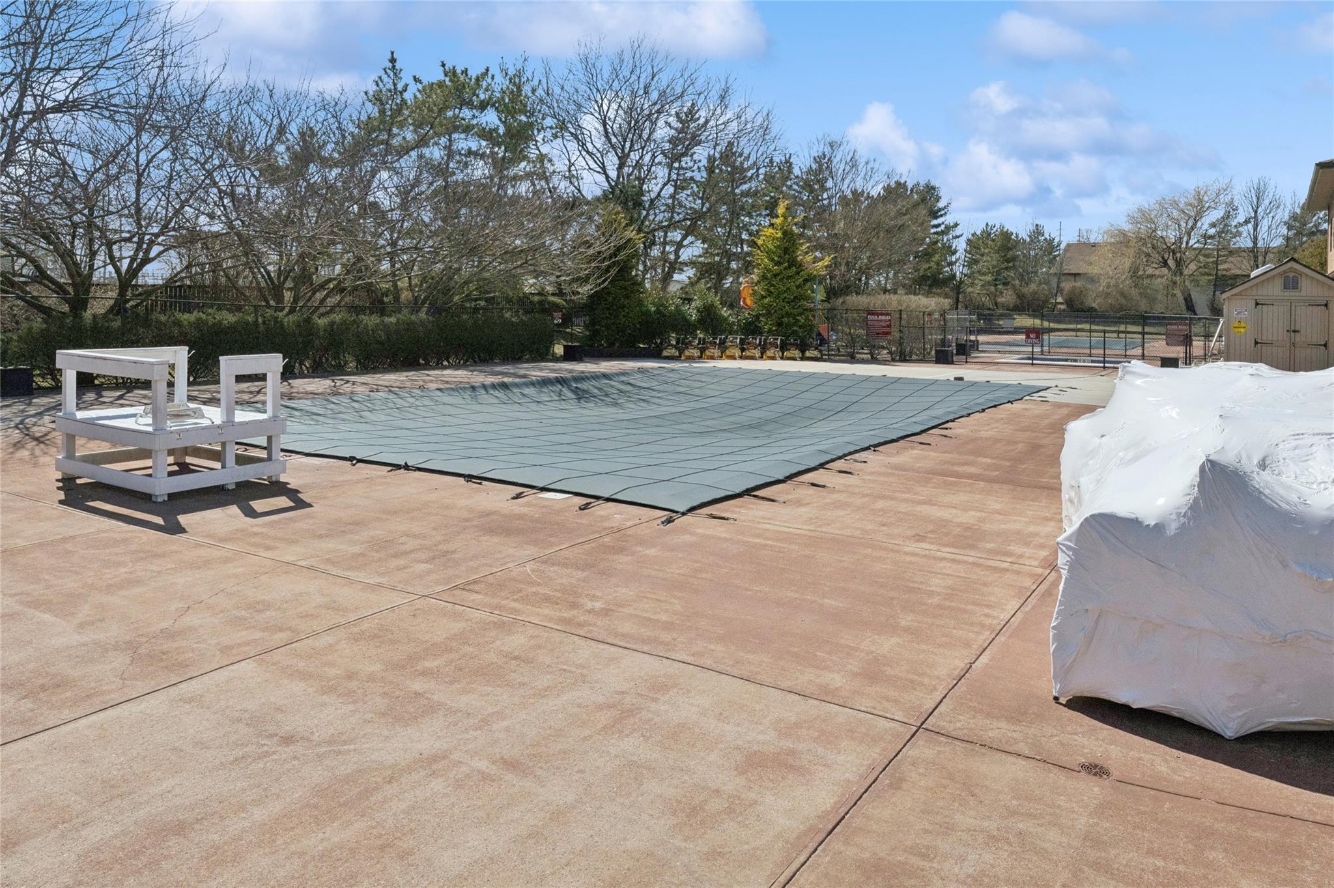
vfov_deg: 53.1
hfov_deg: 73.8
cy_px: 444
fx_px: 889
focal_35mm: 24
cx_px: 667
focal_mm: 16
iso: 400
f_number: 8
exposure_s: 1/4000
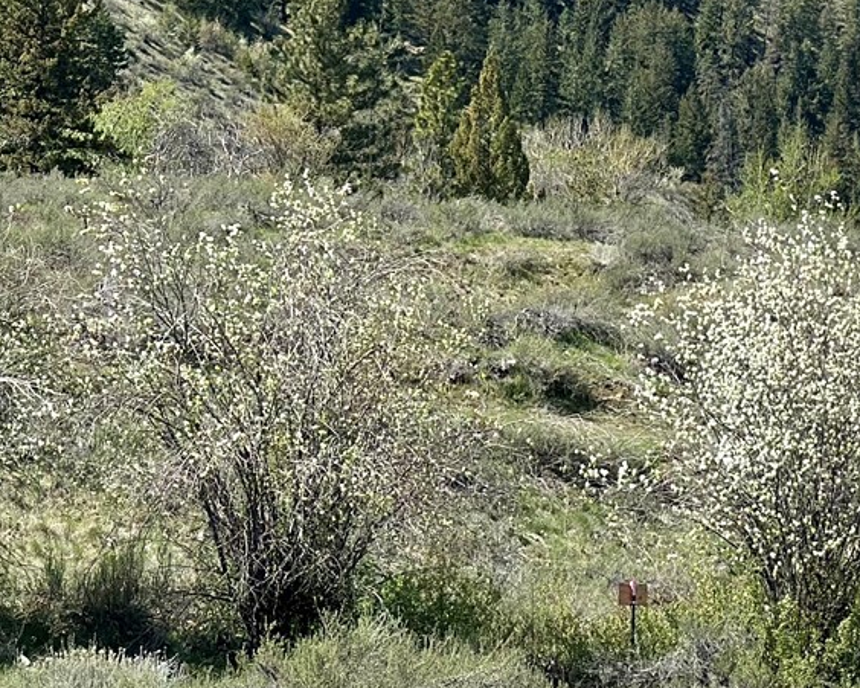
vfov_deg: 11.6
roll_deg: -2.0
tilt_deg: +4.3
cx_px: 143
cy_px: 241
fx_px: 3385
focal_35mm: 133
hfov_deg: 14.4
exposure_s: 1/3367
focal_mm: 6.86
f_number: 1.78
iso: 80
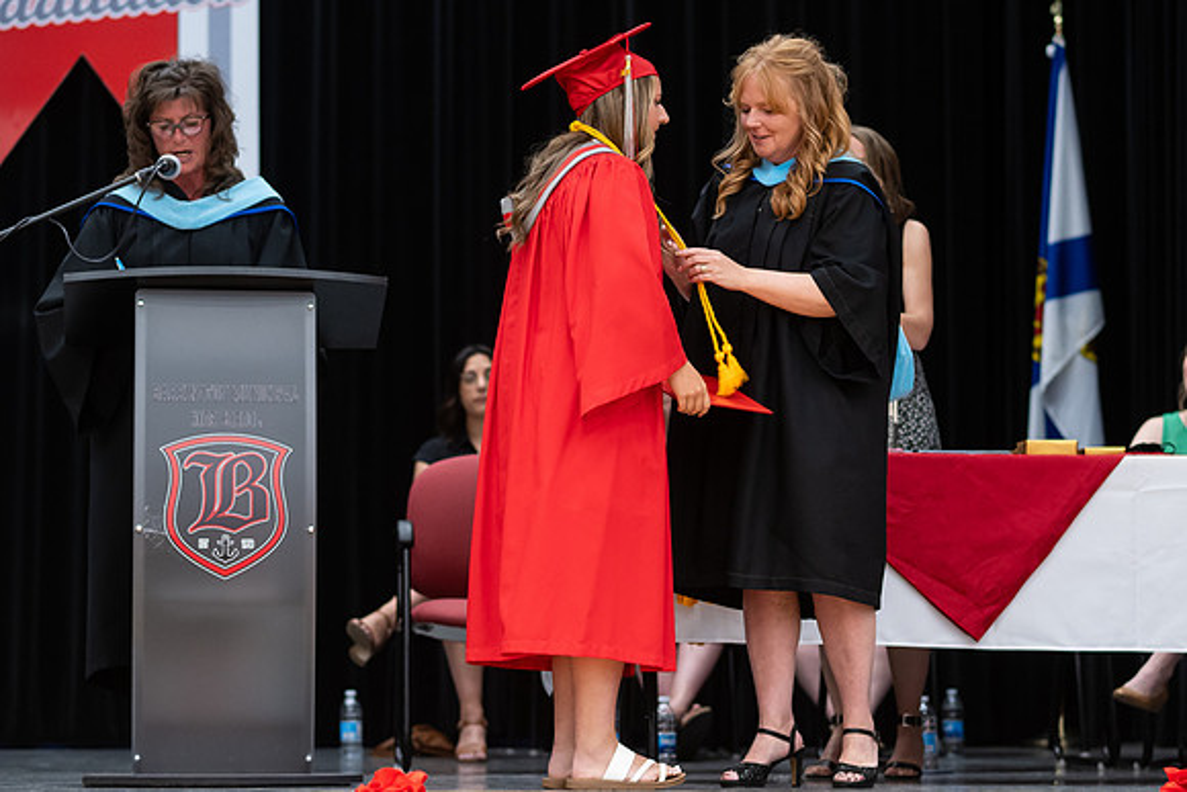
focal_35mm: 121
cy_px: 373
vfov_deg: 11.3
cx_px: 594
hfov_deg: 16.9
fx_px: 3991
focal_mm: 85
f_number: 2.8
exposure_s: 1/200
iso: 1000
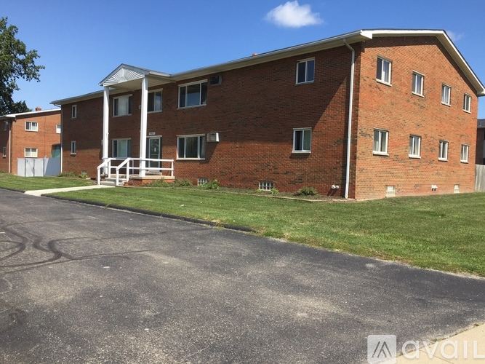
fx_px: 406
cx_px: 242
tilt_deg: +0.0
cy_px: 182
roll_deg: -3.0
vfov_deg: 48.2
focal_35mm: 29
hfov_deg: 61.7
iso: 32
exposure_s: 1/1799
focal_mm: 4.15
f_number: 2.2
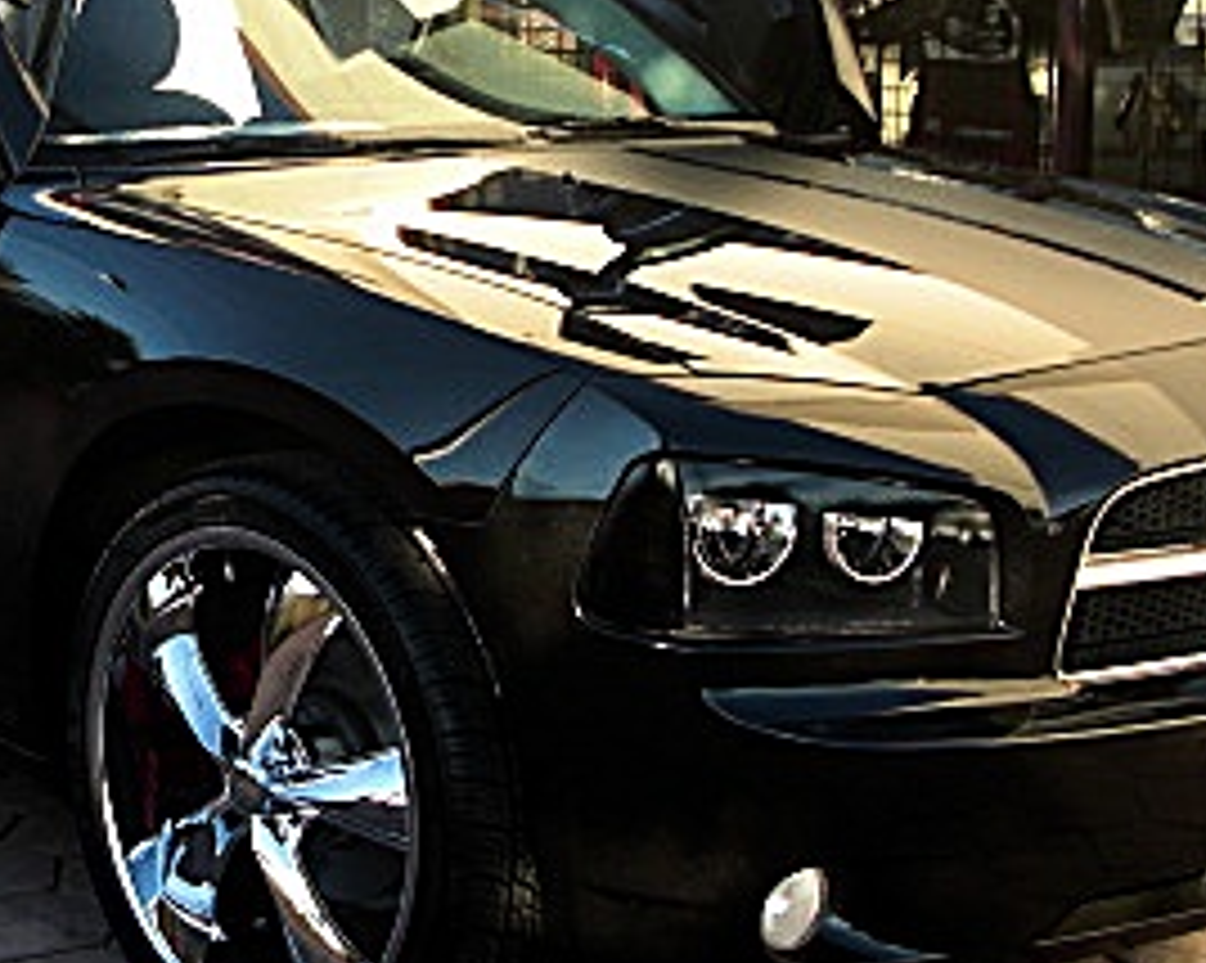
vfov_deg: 18.2
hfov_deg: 22.2
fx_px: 2996
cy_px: 346
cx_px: 126
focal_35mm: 84
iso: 50
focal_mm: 6.3
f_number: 2.8
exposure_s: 1/160
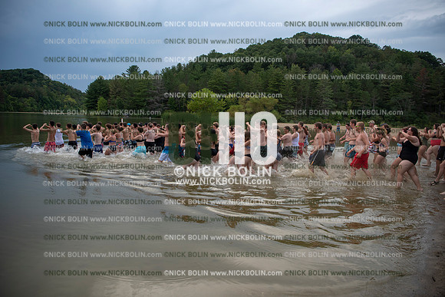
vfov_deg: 53.2
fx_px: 297
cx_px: 222
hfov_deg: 73.7
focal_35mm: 24
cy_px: 148
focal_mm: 24
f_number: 3.2
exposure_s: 1/800
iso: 160
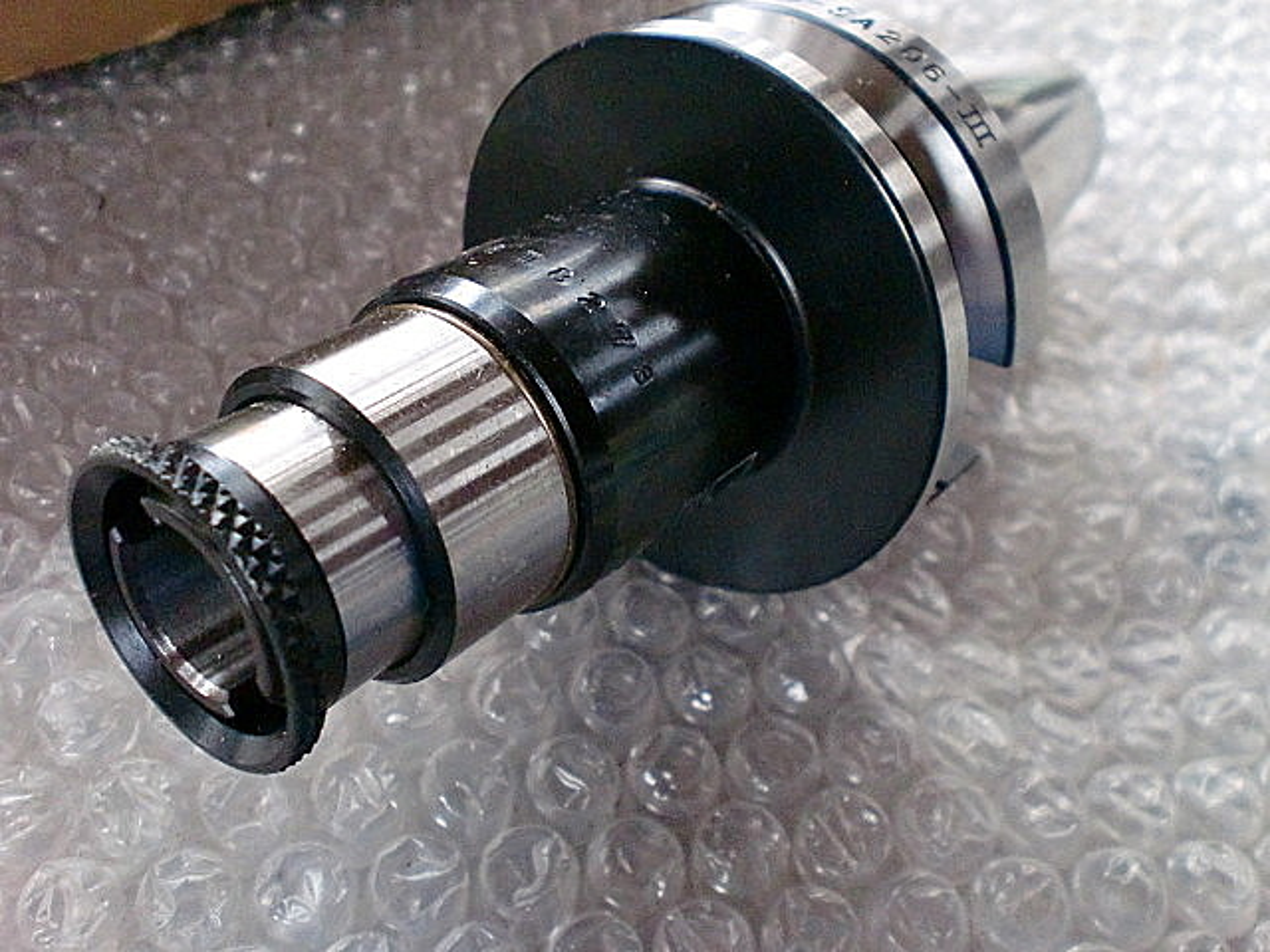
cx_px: 635
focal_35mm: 35
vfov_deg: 40.7
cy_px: 476
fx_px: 1284
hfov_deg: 52.6
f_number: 3.1
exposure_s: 1/60
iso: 800
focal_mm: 6.3
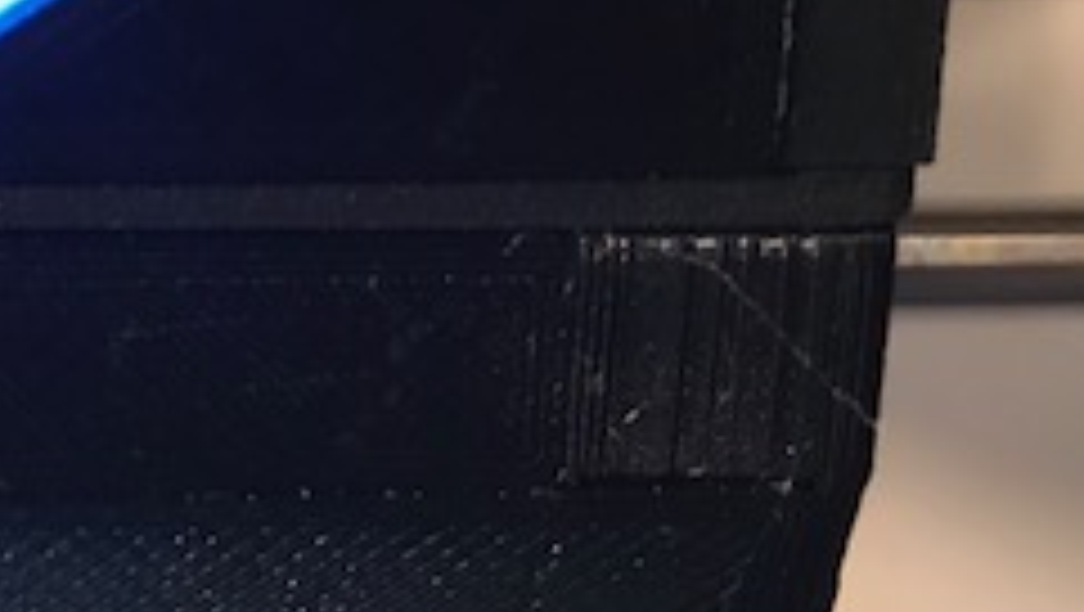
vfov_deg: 14.6
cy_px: -54
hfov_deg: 24.2
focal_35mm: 81
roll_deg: -0.5
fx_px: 2330
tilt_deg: -12.7
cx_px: -148
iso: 100
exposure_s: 1/17
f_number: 1.8
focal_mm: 3.99
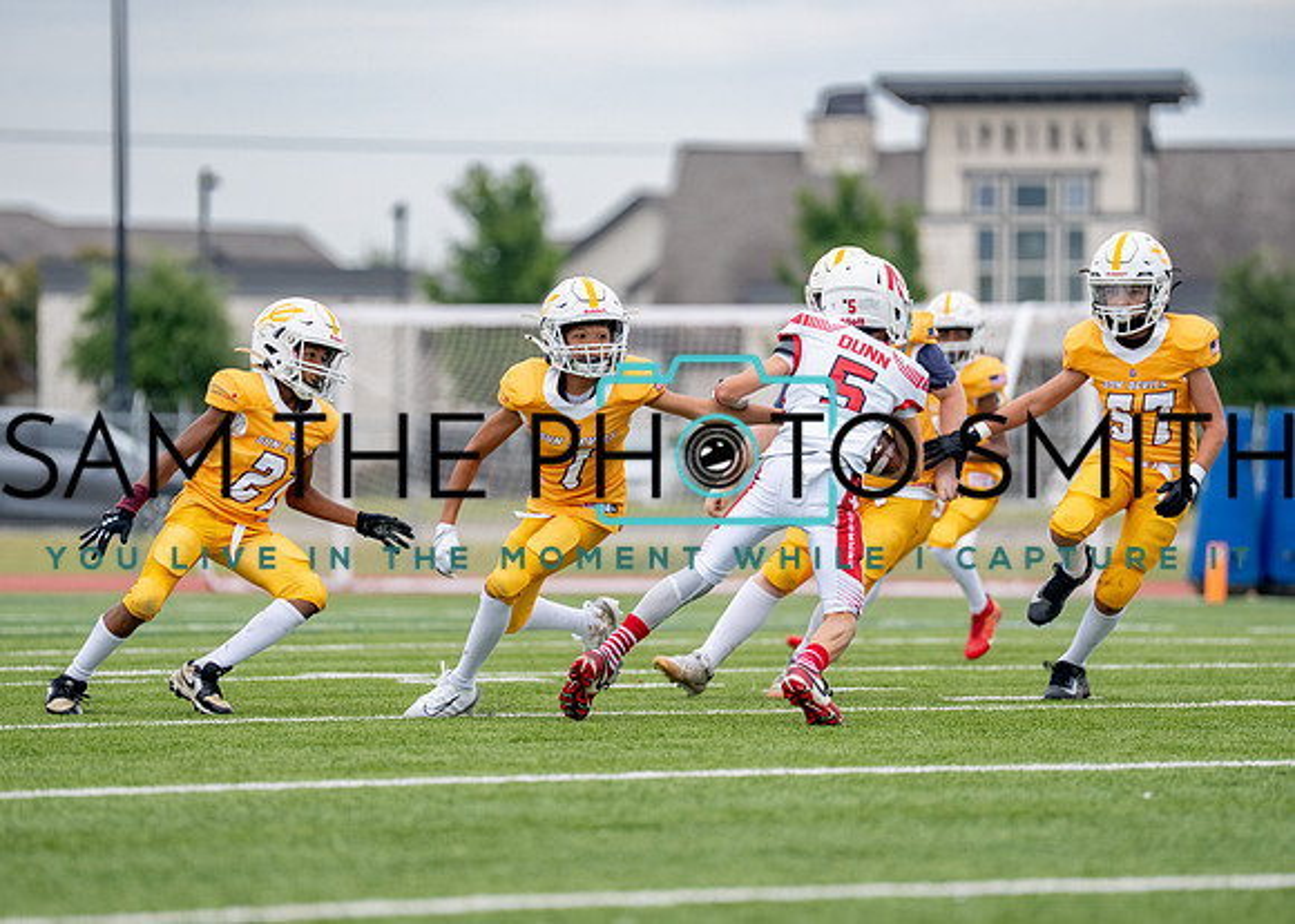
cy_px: 454
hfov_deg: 8.1
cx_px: 611
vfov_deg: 5.8
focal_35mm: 248
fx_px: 9110
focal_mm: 200
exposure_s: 1/2000
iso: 250
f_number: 2.8
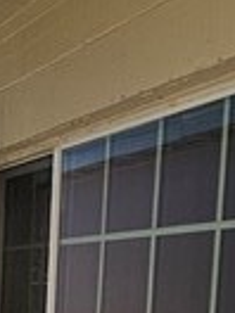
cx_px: -325
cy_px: 436
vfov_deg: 17.8
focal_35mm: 101
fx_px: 914
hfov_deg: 11.9
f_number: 2.2
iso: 50
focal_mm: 2.2
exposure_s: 1/1874
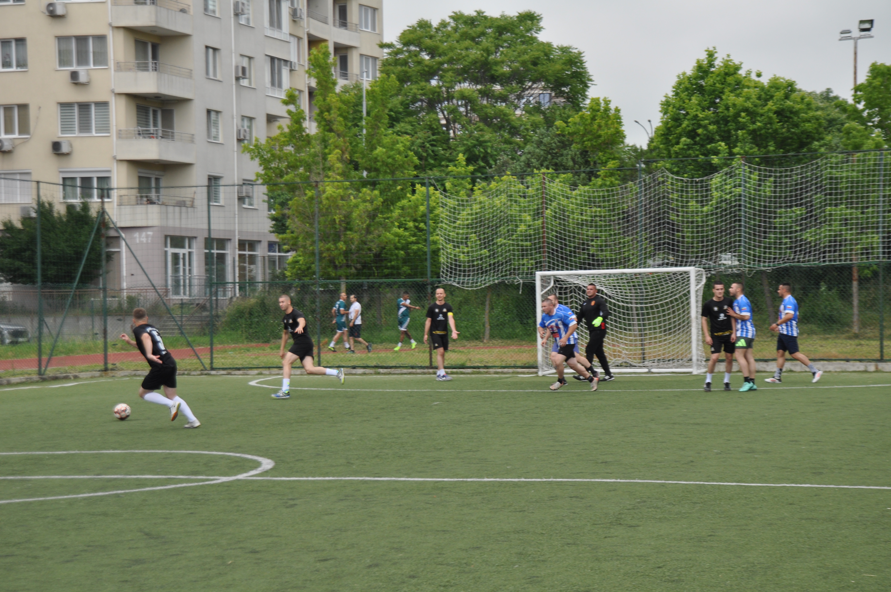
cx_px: 446
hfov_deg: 23.4
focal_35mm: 87
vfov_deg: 15.7
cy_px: 296
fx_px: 2151
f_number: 5.6
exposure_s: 1/500
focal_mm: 58
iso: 250
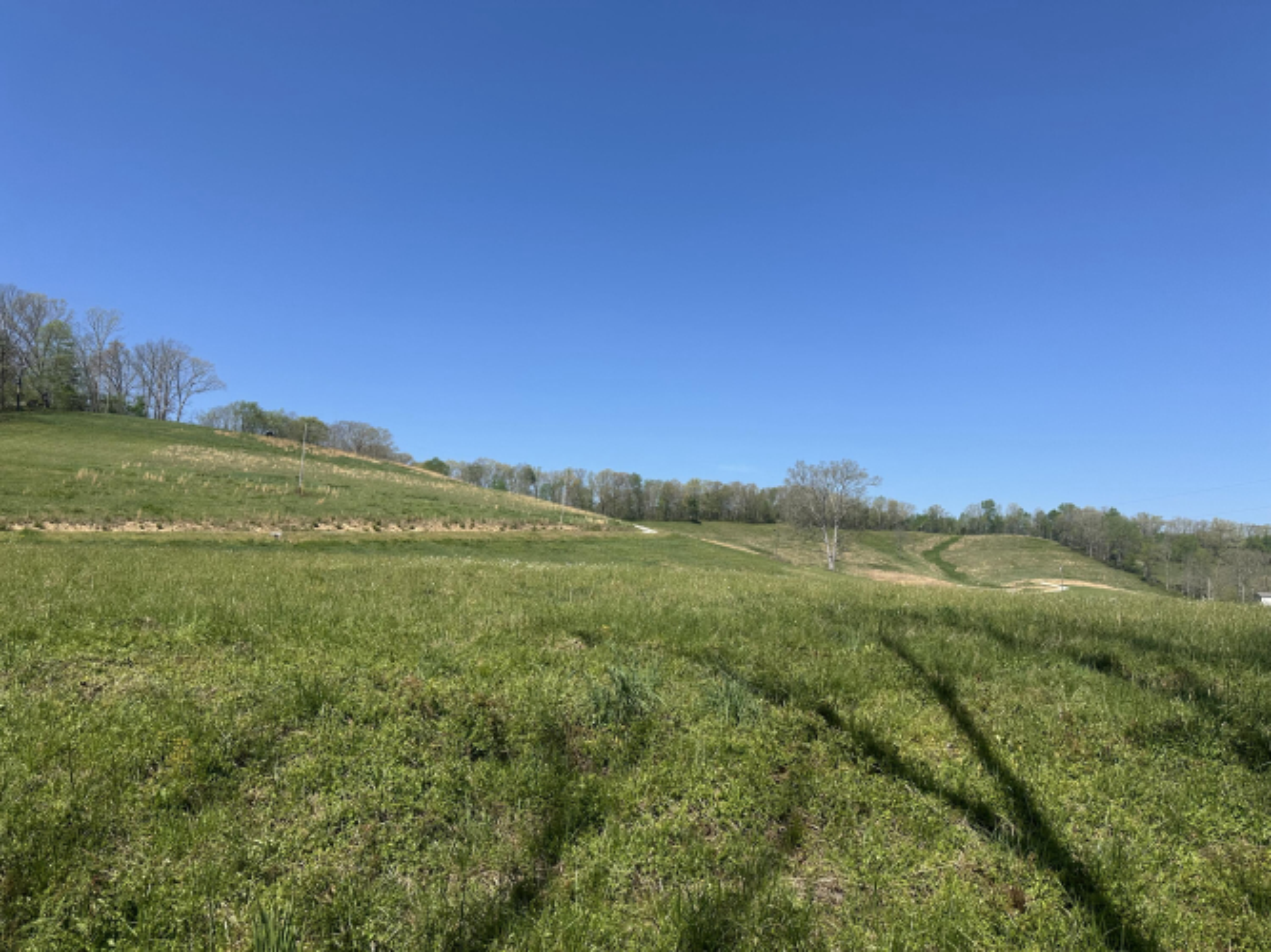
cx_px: 636
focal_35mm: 24
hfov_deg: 71.6
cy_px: 476
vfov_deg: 56.8
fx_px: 881
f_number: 1.78
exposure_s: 1/4762
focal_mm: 6.86
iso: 80
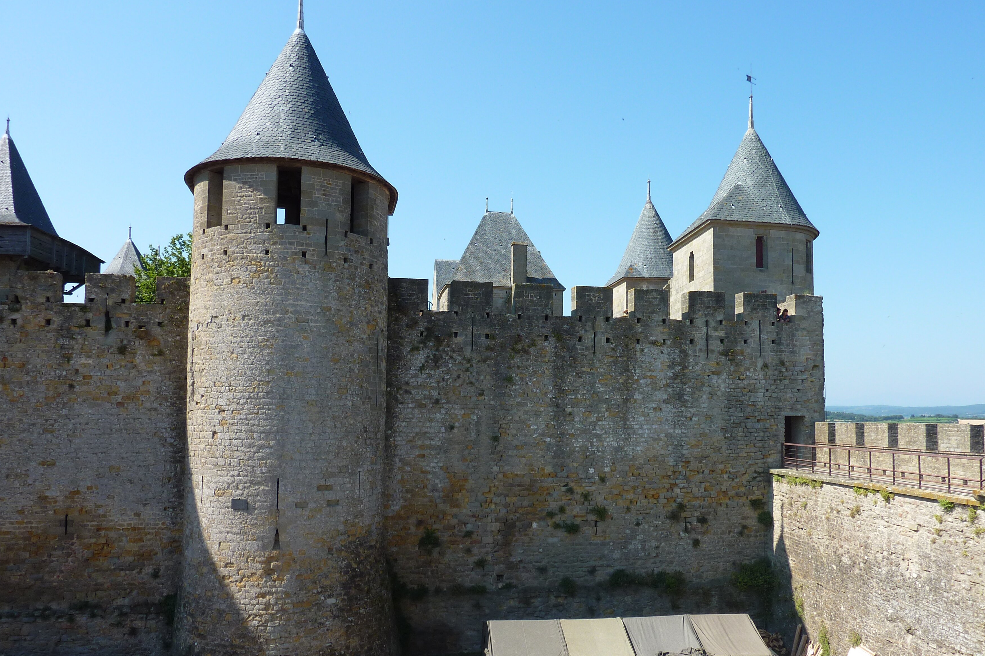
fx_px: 739
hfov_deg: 67.4
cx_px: 508
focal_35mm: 27
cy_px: 380
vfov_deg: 47.8
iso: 80
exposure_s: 1/400
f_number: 4
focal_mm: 4.1
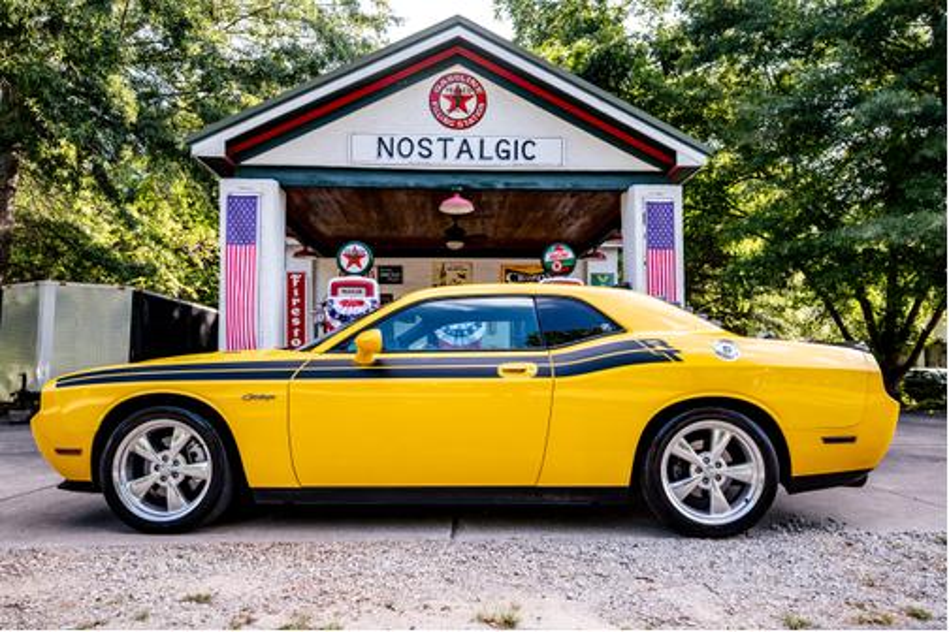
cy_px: 341
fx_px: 602
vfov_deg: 55.4
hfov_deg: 76.5
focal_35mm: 23
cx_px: 501
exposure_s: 1/200
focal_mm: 20.5
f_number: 4
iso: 125
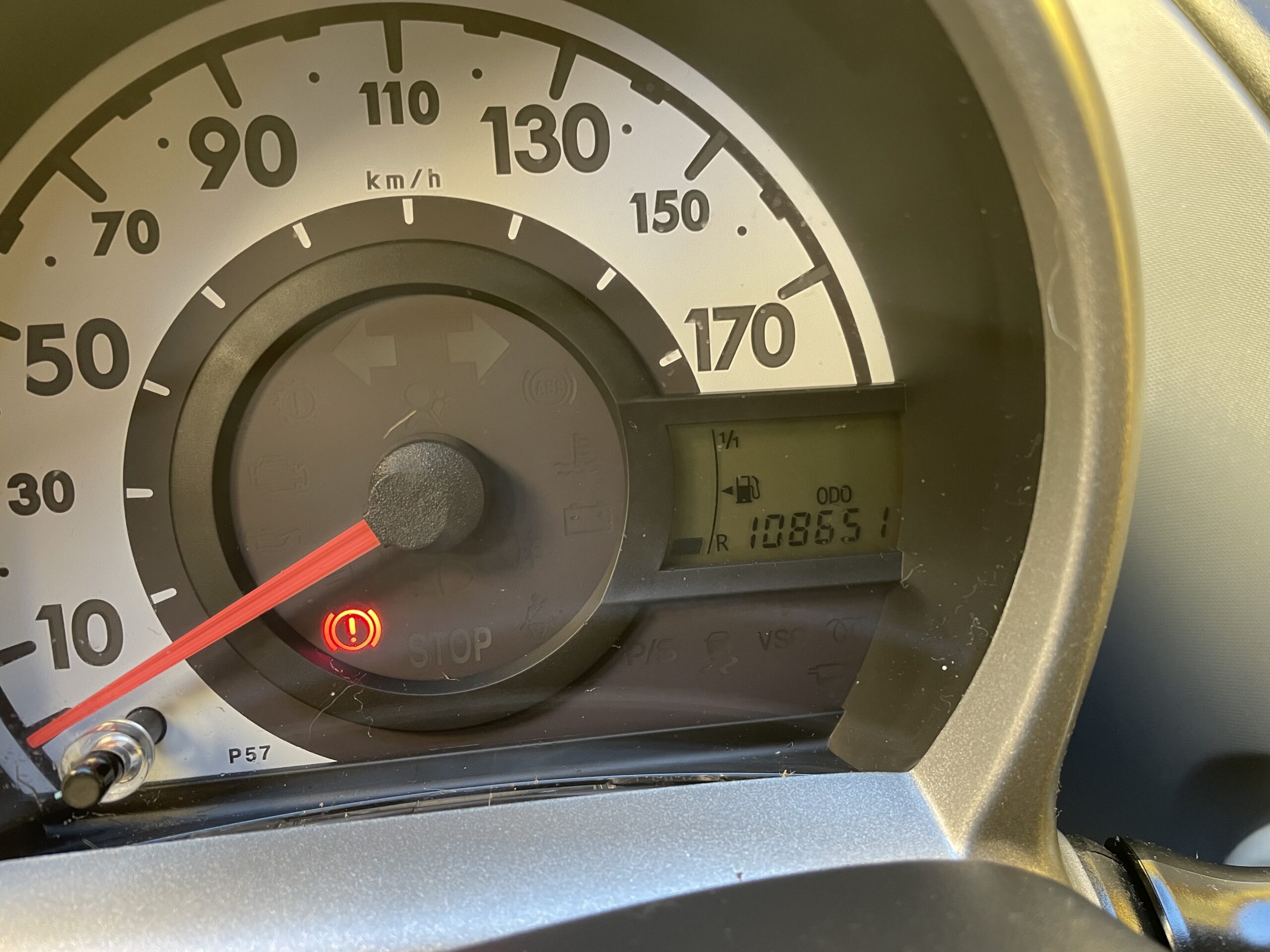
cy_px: 476
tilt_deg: -33.6
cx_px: 635
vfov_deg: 53.1
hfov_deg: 67.3
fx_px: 954
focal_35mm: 26
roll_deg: -0.8
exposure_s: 1/60
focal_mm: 4.2
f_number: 1.6
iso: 160
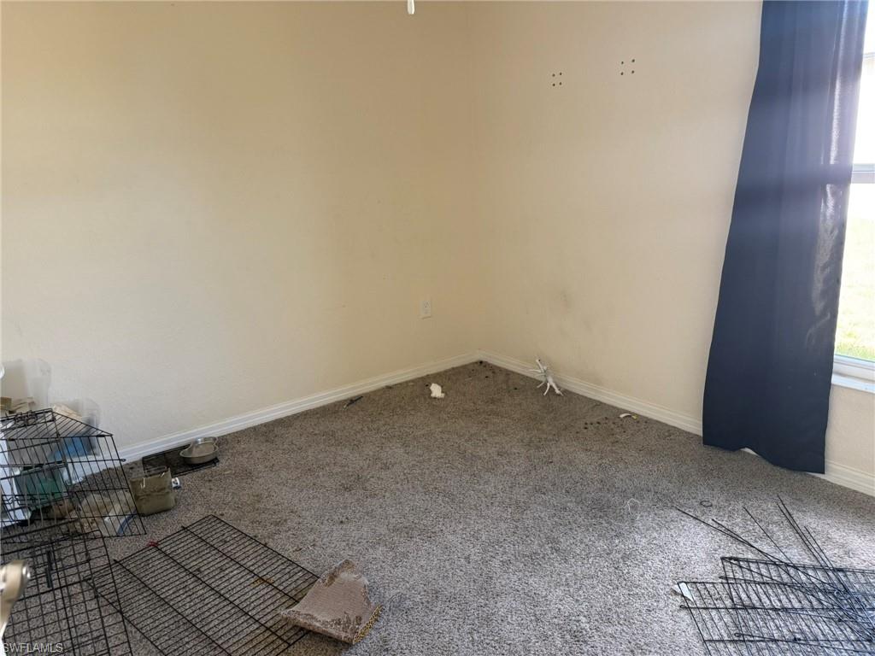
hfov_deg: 71.6
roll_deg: +3.4
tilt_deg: -14.4
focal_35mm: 24
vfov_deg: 56.8
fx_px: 607
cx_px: 438
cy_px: 328
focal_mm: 6.76
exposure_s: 1/94
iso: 200
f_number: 1.78
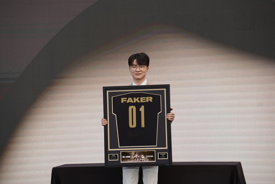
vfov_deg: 9.7
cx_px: 138
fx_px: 1085
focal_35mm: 142
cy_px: 92
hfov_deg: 14.4
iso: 500
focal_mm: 142
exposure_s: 1/500
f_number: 5
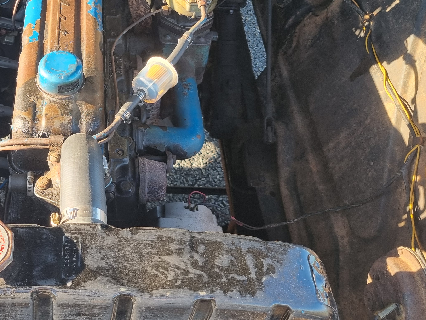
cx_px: 98
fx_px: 628
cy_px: 48
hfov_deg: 36.5
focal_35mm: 51
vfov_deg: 27.8
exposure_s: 1/187
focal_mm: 5.4
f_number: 1.8
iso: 50
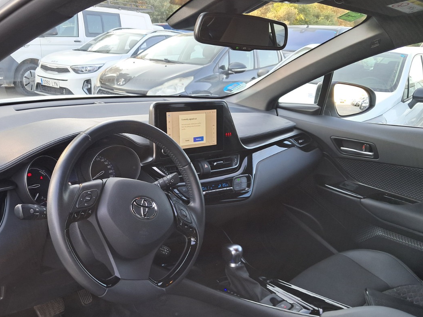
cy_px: 184
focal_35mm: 33
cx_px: 171
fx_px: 403
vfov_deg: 42.8
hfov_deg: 55.0
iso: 50
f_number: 1.8
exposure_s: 1/50
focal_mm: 4
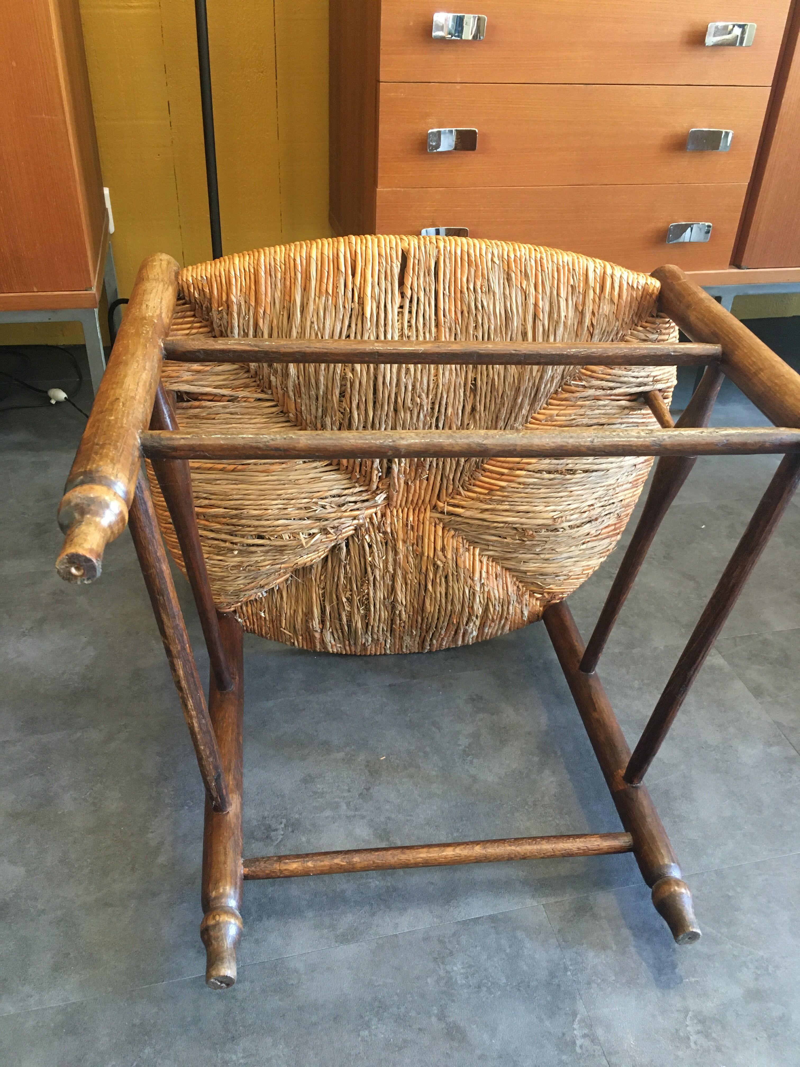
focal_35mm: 29
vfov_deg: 61.7
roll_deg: -4.2
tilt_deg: -33.1
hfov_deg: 48.2
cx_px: 400
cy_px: 534
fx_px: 894
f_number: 2.2
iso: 200
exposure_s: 1/33
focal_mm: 4.15
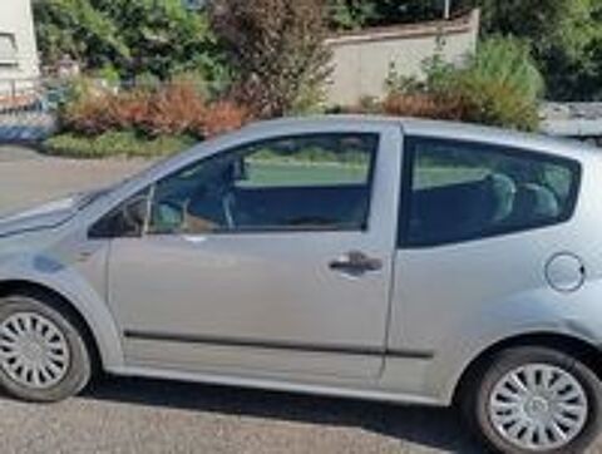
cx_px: 301
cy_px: 227
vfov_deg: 49.9
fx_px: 488
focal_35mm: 28
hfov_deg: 63.3
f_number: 1.8
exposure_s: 1/267
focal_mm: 4.27
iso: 100
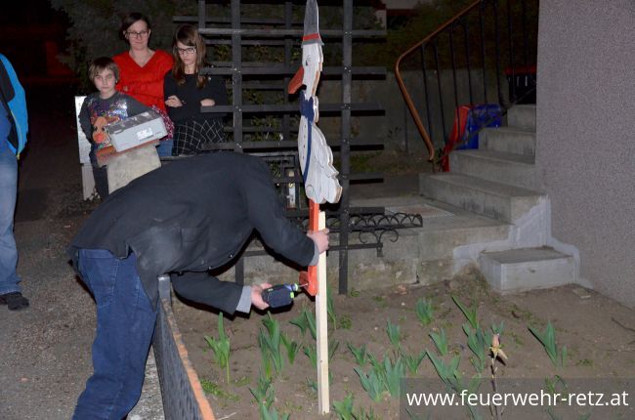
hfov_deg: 43.7
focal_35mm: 45
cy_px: 210
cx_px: 318
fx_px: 792
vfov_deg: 29.7
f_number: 4.2
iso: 3200
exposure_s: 1/60
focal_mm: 30
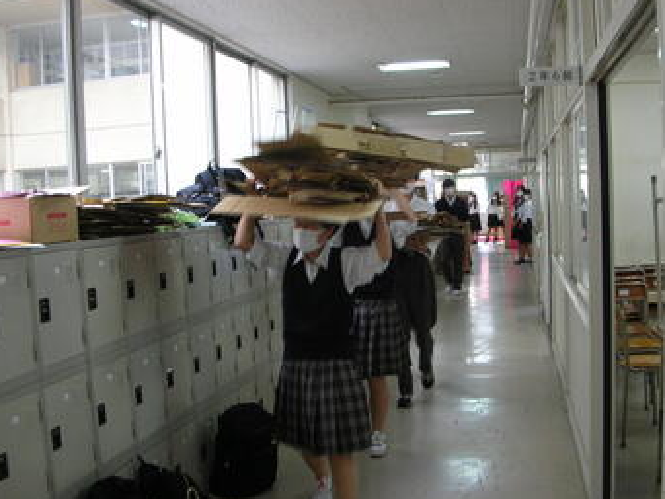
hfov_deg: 45.6
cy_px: 269
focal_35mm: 41
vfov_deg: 35.1
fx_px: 788
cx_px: 380
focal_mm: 5.8
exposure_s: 1/13.4
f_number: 2.8
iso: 50
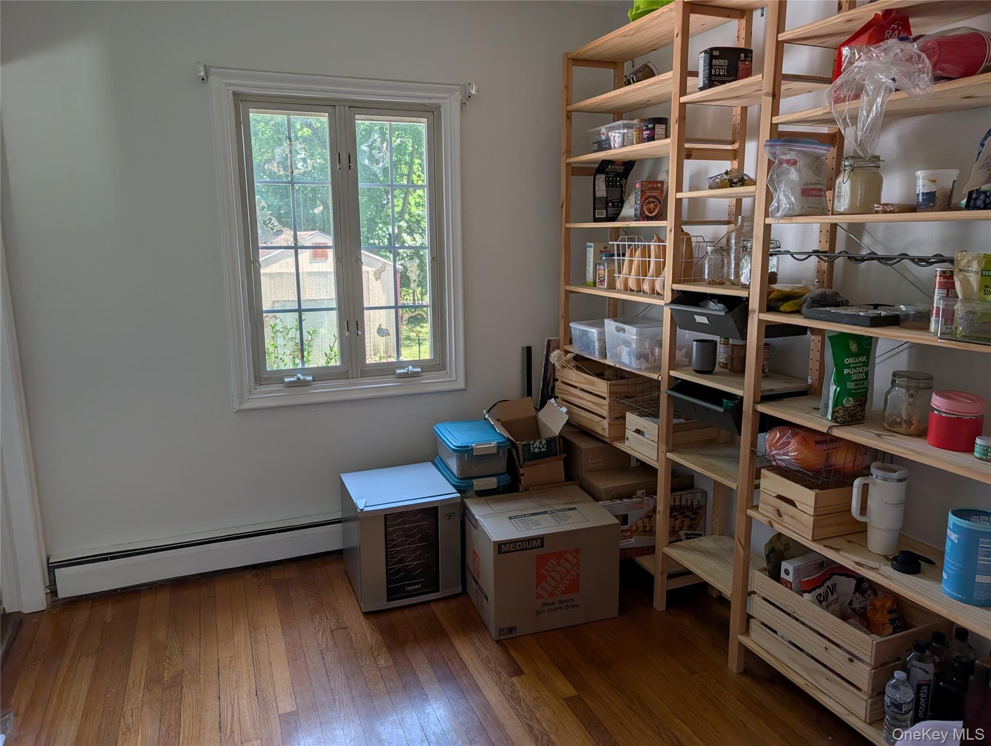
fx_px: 688
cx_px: 496
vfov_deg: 56.9
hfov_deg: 71.5
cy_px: 373
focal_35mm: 24
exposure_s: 1/237
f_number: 1.68
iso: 24
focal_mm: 6.9
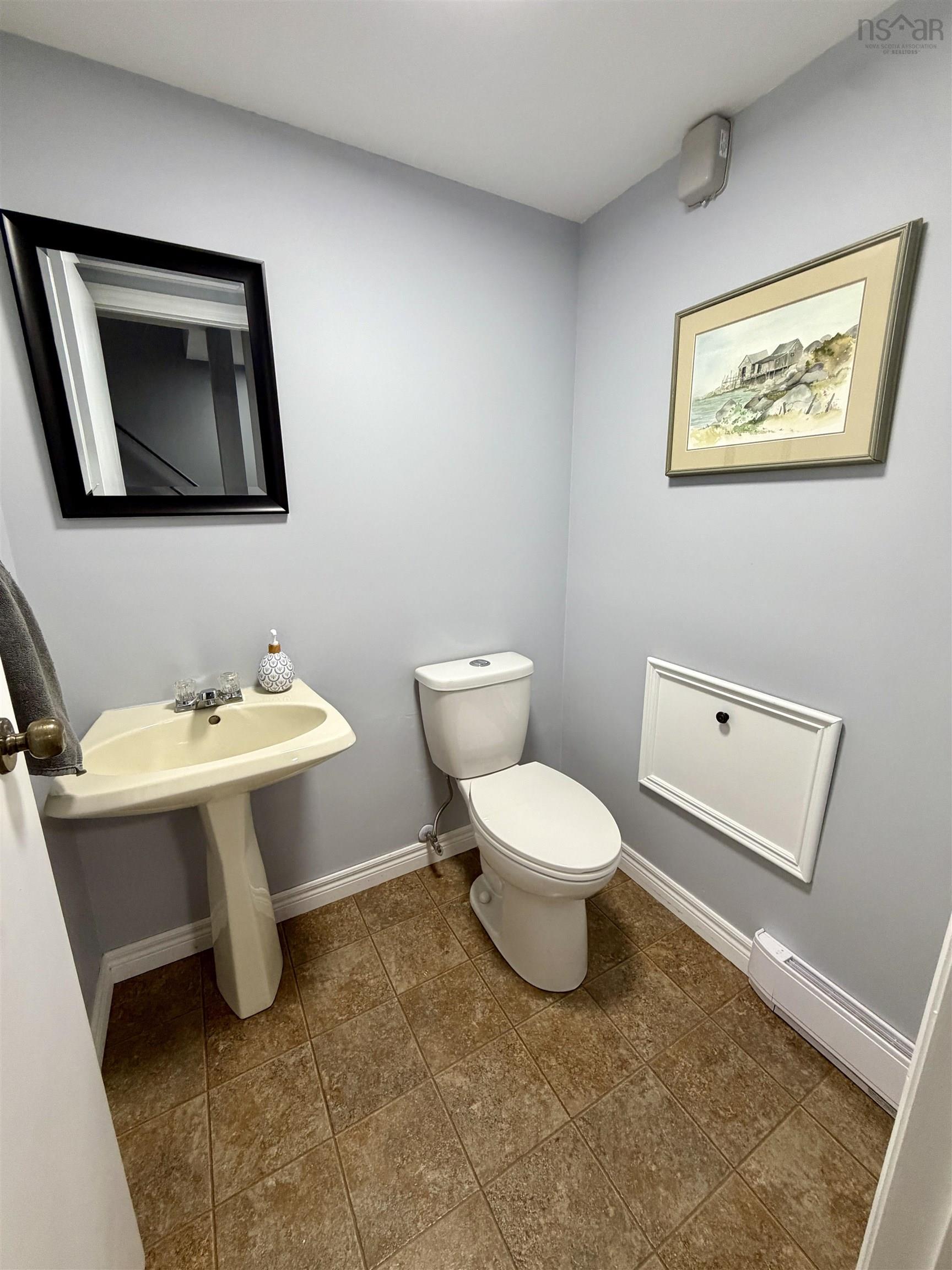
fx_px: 513
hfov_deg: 85.7
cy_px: 635
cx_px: 476
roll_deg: -0.7
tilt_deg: -13.1
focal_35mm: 14
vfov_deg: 102.1
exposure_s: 1/120
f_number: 2.2
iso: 250
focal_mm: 2.22
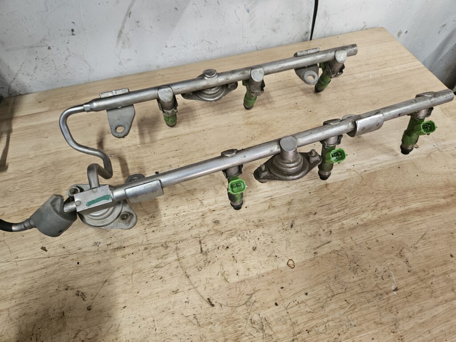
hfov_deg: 73.9
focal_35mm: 23
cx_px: 228
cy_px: 171
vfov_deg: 58.9
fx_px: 303
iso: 320
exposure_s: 1/120
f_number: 1.8
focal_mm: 5.4
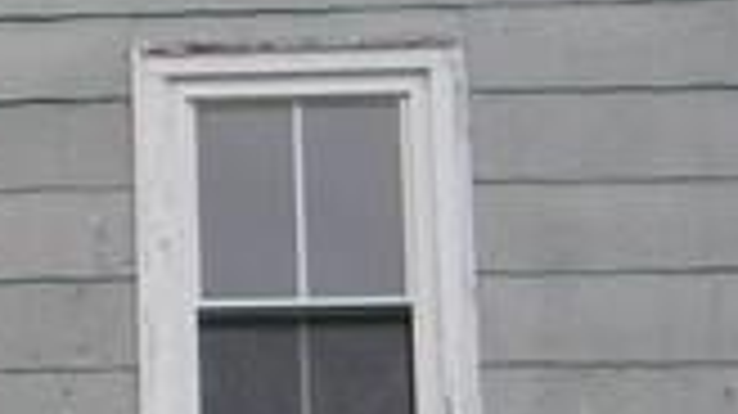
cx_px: -824
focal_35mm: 170
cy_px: 1107
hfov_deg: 11.2
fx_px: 3325
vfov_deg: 6.6
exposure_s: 1/500
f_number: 3.5
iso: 217
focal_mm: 5
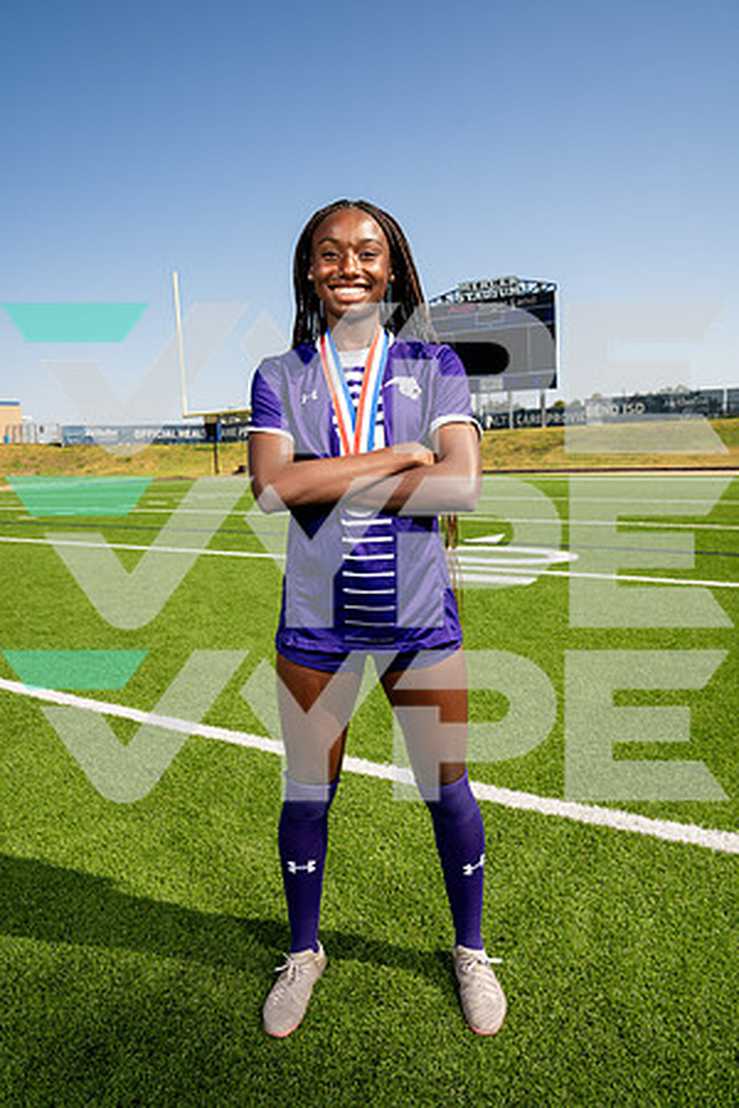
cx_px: 370
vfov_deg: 73.7
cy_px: 554
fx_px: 739
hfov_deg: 53.1
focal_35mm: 24
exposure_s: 1/125
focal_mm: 24
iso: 50
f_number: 7.1
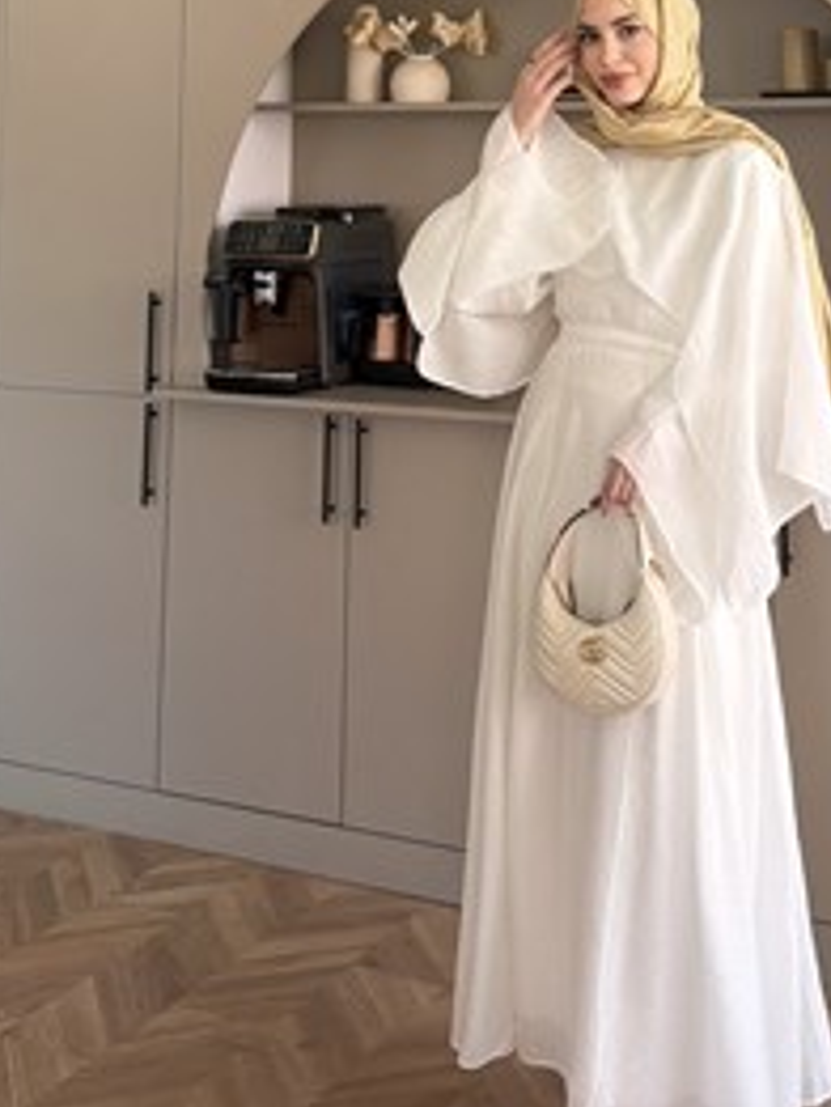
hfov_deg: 36.8
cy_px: 494
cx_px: 627
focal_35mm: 38
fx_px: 1215
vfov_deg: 48.9
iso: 200
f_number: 1.78
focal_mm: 6.76
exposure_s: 1/275
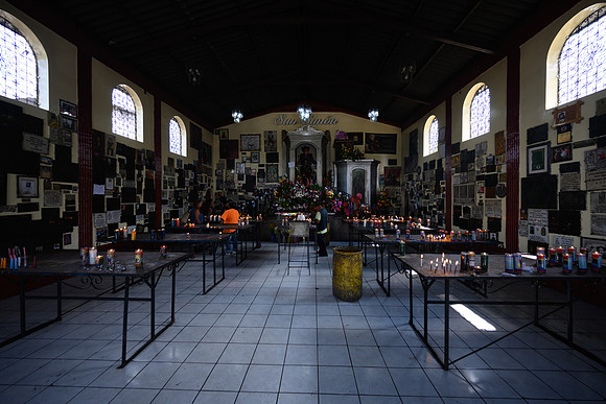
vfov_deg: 81.2
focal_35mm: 14
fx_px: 236
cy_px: 202
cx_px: 303
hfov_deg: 104.2
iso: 200
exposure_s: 1/80
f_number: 4
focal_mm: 14
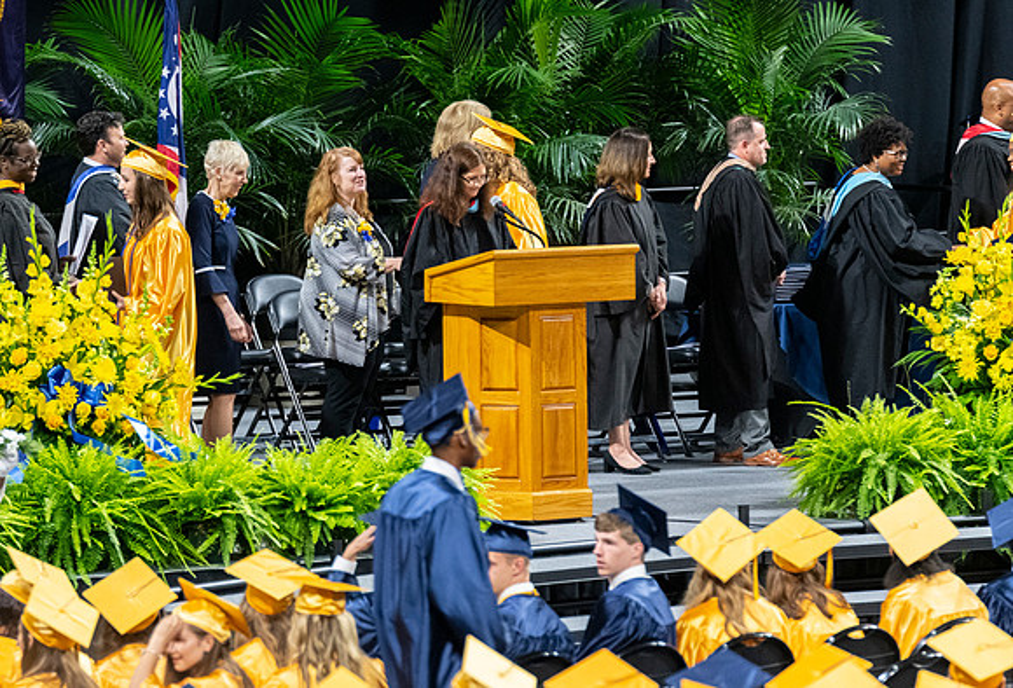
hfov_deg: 7.2
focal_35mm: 283
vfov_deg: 4.9
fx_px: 8011
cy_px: 294
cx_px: 387
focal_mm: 190
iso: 2000
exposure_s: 1/200
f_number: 4
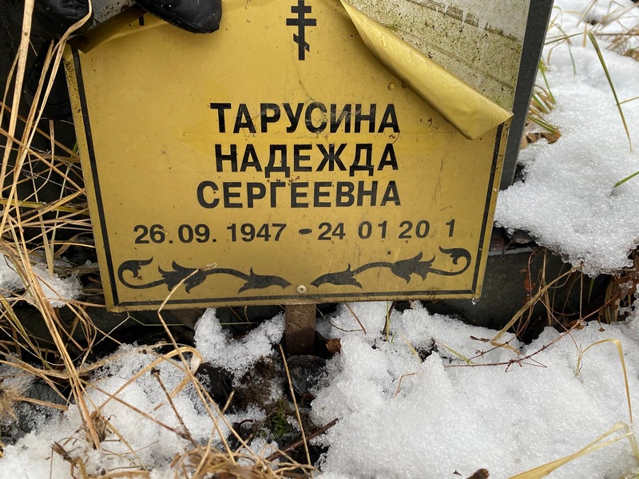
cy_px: 240
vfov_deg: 53.1
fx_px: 480
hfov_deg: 67.3
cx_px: 320
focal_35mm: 26
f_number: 1.8
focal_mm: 4.25
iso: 125
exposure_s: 1/121
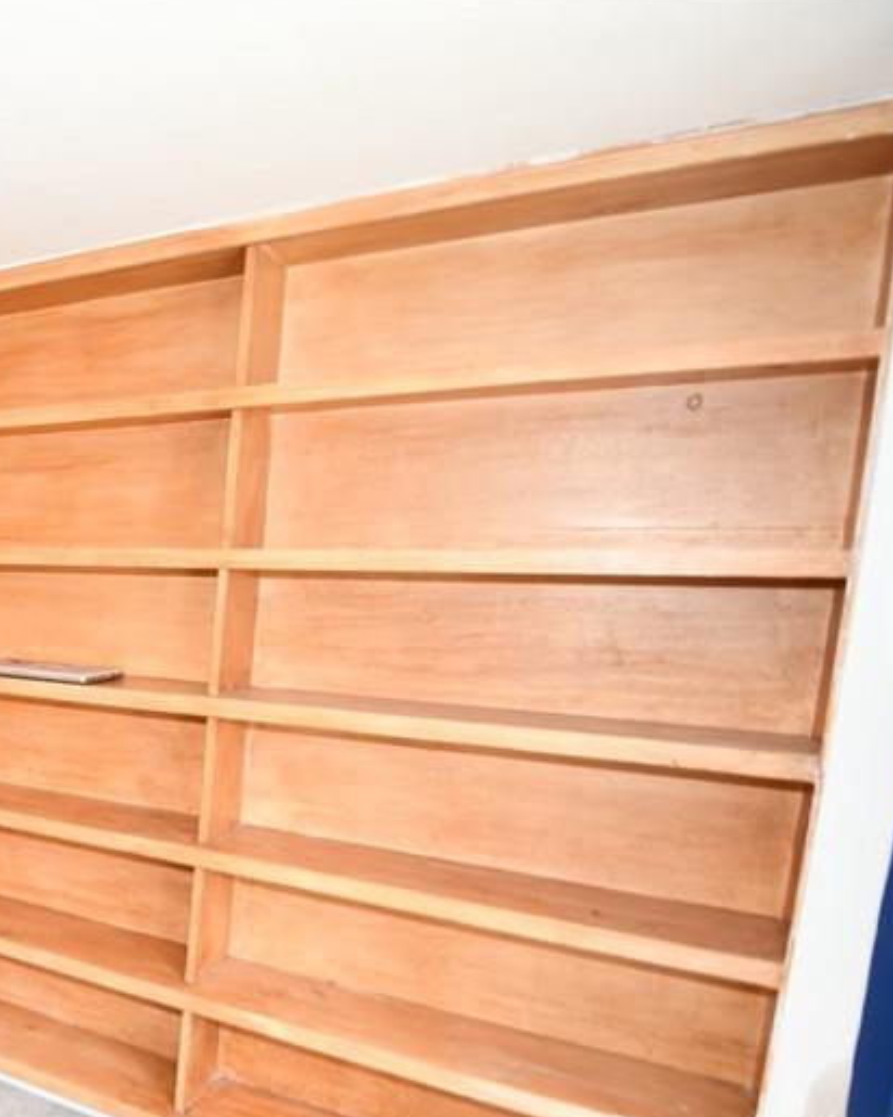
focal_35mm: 28
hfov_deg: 37.6
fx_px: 925
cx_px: -197
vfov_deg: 61.0
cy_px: 728
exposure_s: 1/60
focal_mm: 10
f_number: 4
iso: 450
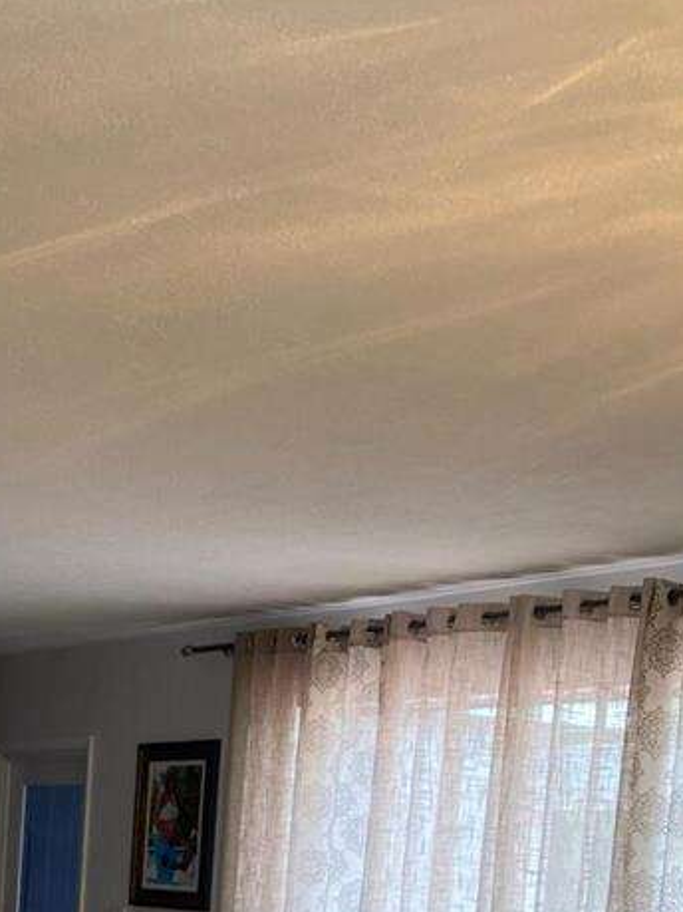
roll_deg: -2.8
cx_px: -83
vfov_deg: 25.8
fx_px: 1790
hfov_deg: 20.5
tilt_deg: -7.1
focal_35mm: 68
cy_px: 1075
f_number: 1.8
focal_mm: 4.25
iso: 125
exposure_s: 1/120
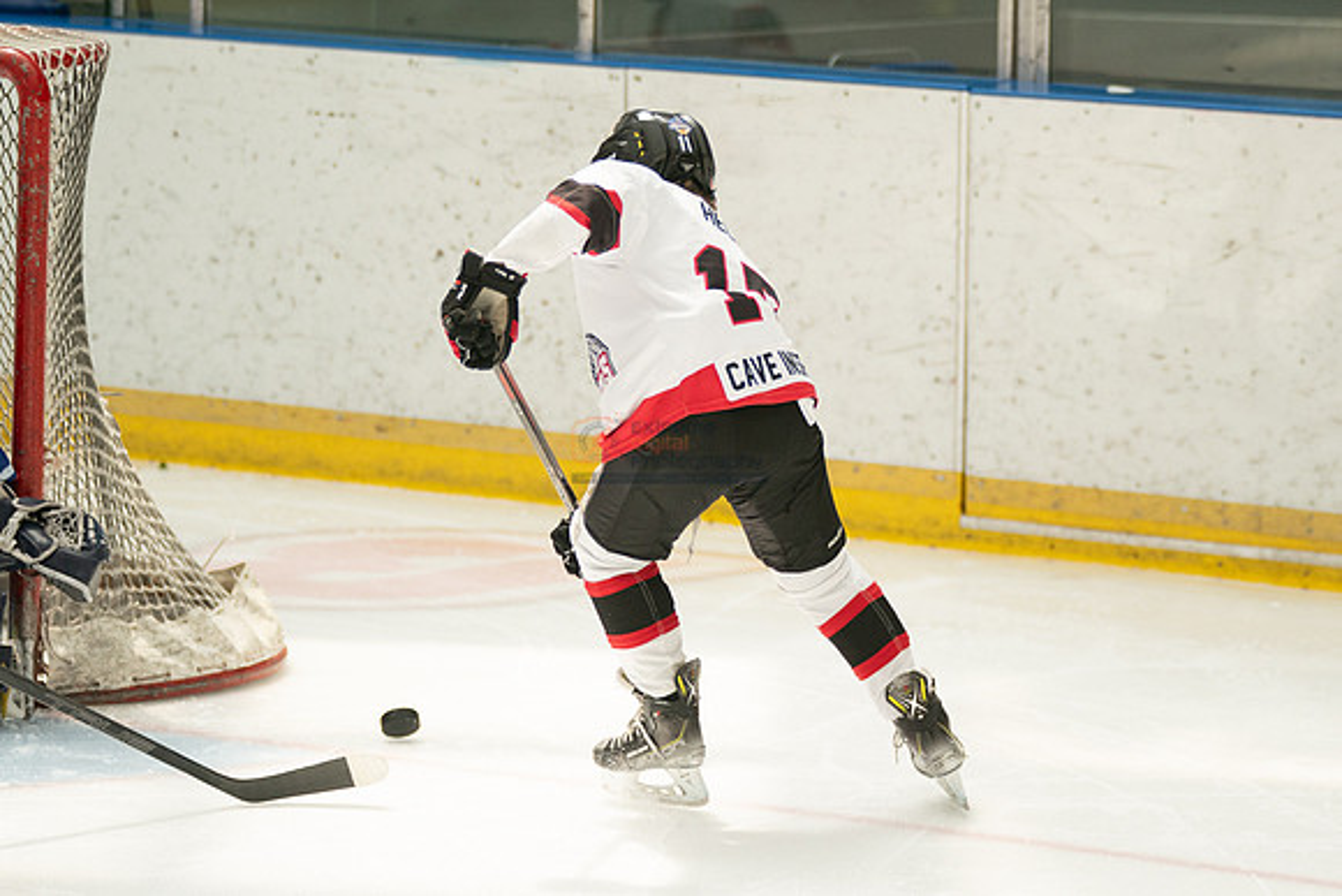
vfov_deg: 5.7
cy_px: 367
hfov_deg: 8.6
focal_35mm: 240
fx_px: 8938
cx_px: 736
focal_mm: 176
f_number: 3.2
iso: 1600
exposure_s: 1/5000
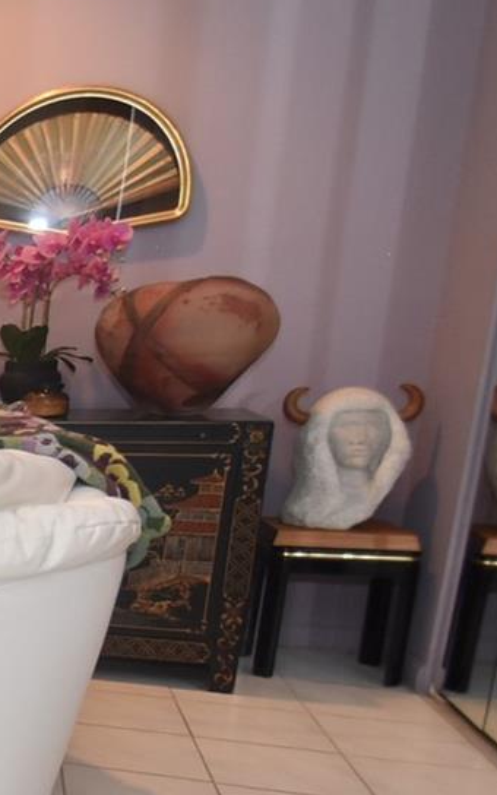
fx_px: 975
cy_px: 571
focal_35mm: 45
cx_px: -498
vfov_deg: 43.3
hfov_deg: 18.5
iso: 900
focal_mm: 10
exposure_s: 1/60
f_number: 3.5
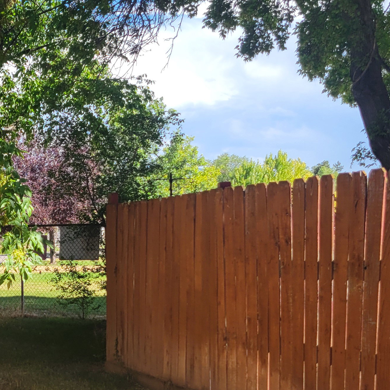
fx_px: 892
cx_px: -19
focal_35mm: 70
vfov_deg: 24.1
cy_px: 330
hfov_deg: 23.4
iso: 40
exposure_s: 1/950
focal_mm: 5.4
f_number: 1.8
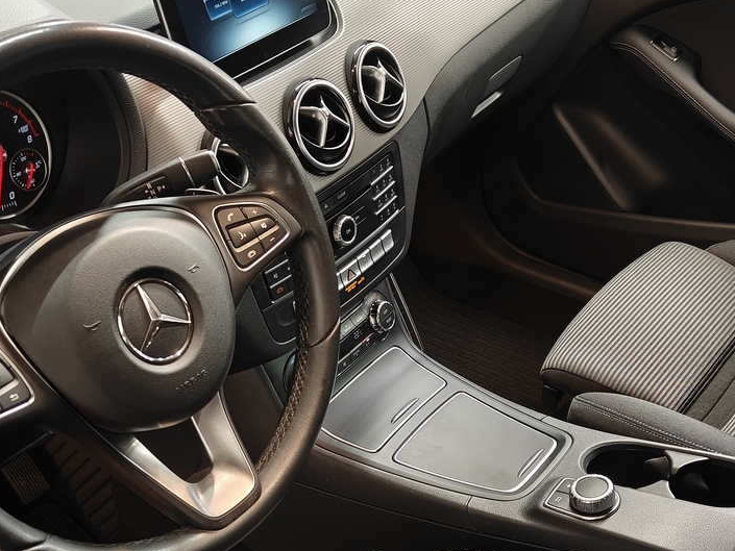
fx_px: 1041
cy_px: 402
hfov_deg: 38.9
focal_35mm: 49
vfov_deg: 29.3
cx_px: 351
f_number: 1.8
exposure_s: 1/33
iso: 1250
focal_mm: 5.59
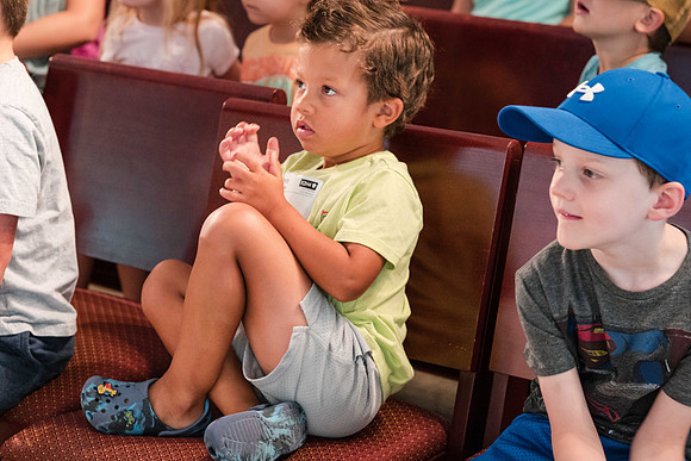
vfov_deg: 14.8
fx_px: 1775
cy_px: 231
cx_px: 344
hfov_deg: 22.0
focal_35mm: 92
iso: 6400
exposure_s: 1/100
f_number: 5
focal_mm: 85
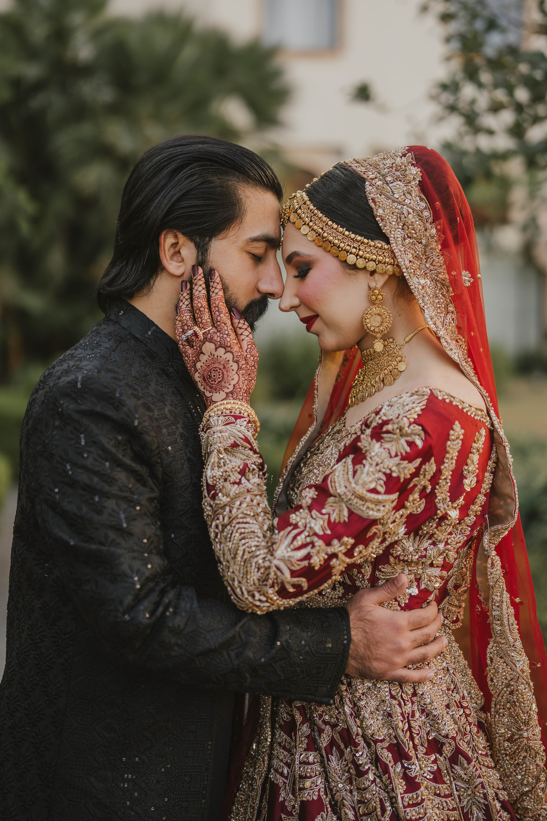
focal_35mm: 51
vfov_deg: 38.9
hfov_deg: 26.5
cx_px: 278
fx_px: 1162
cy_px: 408
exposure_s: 1/2000
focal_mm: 50
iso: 500
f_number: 1.8
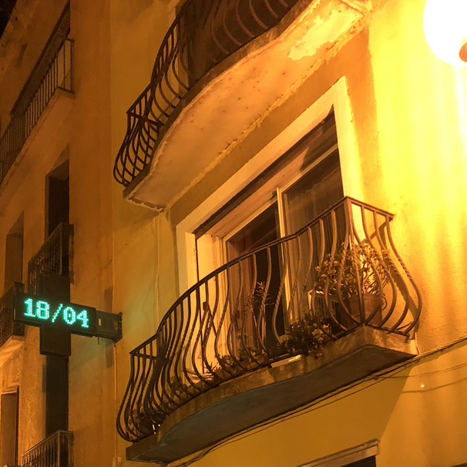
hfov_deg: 34.5
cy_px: 432
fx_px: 748
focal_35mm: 49
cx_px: 177
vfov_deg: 32.7
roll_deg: +2.5
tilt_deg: +17.8
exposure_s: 1/6
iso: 100
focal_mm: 4
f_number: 1.8
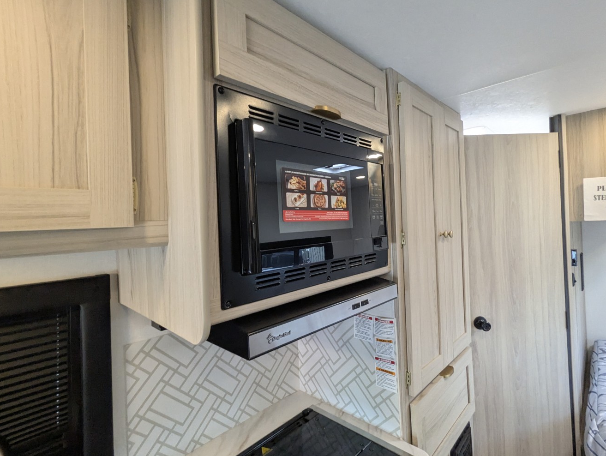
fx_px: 298
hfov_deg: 90.9
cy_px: 220
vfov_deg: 74.8
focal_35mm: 17
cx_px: 317
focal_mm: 2.35
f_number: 2.2
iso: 446
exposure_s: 1/110
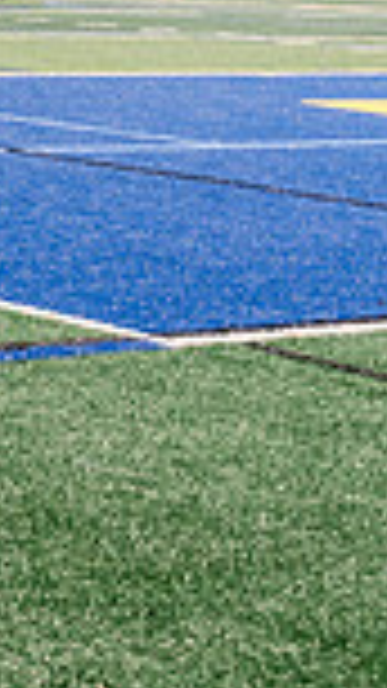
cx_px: -914
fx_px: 2391
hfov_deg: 7.6
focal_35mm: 131
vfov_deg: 16.0
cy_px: -29
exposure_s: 1/100
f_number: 4.5
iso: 2500
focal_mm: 33
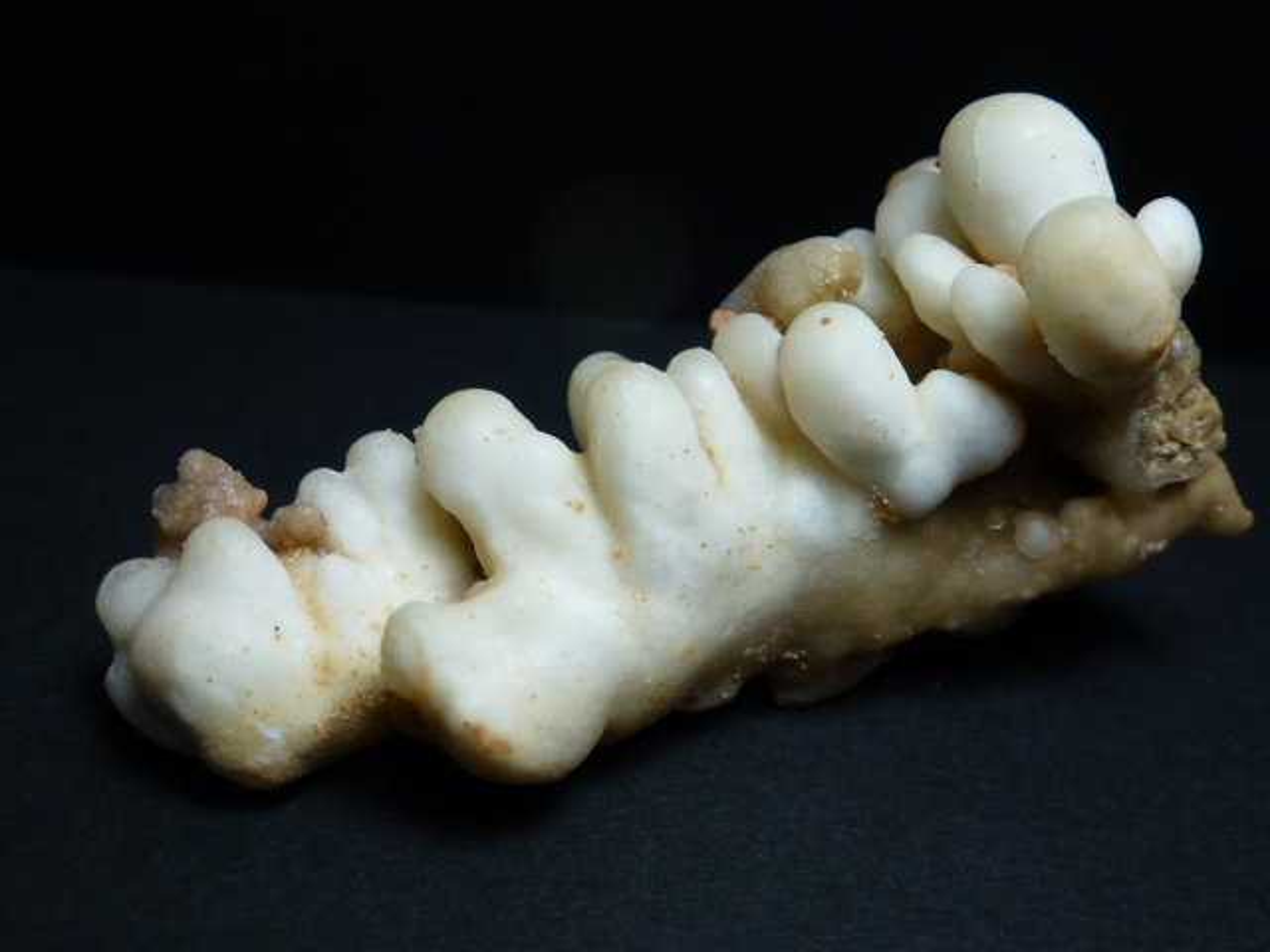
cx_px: 635
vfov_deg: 39.7
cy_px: 476
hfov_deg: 51.4
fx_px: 1321
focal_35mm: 36
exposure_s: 1/80
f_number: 3.7
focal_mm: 6.4
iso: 100
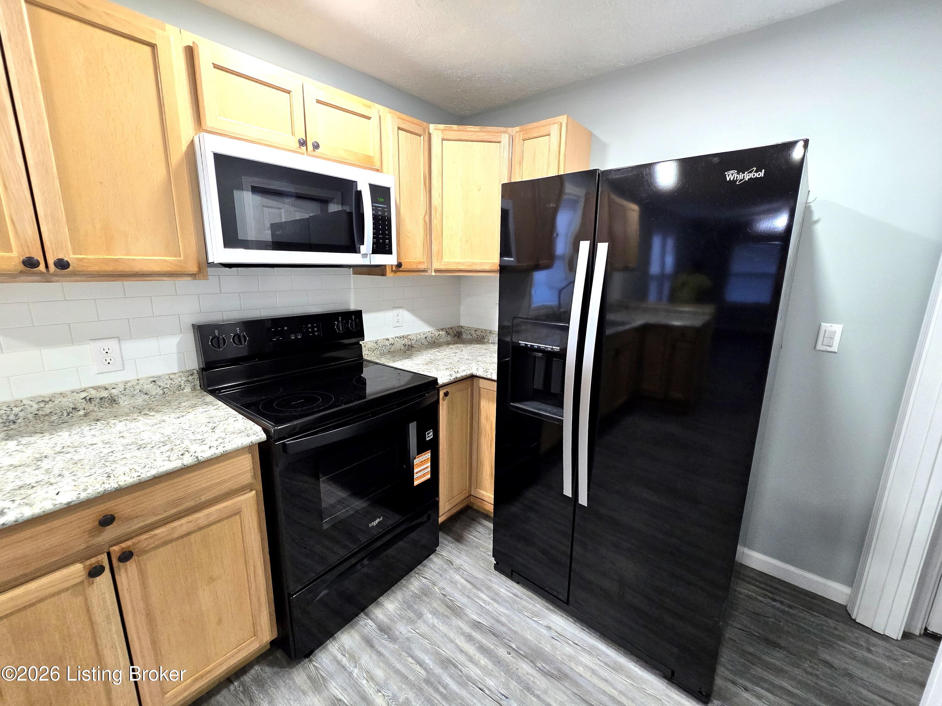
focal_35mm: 13
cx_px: 471
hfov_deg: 106.2
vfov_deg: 89.9
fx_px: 354
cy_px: 353
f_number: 2.2
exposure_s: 1/60
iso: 500
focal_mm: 2.2
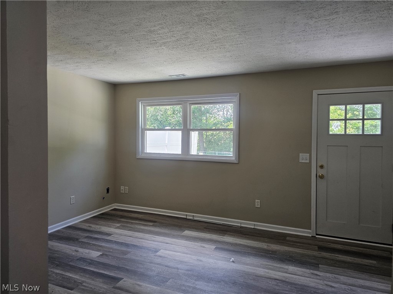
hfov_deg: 73.9
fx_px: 261
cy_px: 147
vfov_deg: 58.9
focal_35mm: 23
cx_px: 196
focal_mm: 6.3
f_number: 1.7
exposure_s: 1/180
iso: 125
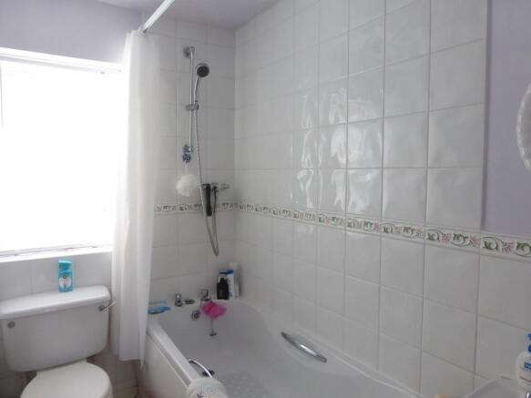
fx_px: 368
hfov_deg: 71.6
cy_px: 199
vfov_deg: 56.8
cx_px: 266
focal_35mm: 24
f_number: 3.3
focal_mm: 4.3
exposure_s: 1/60
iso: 400
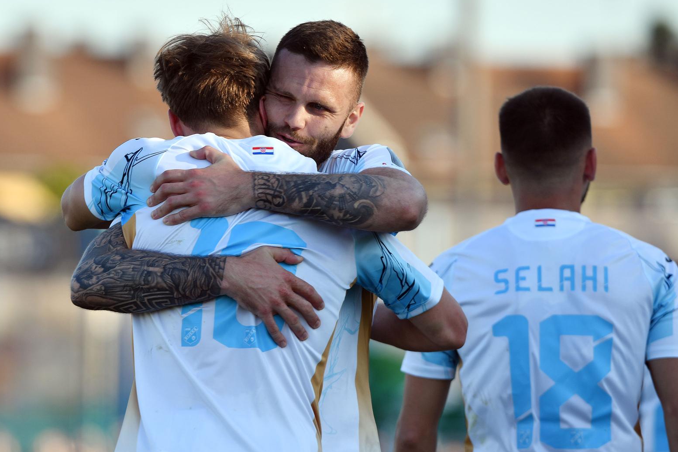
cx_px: 339
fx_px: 6404
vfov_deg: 4.0
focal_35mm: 340
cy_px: 229
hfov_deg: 6.1
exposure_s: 1/500
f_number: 5
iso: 125
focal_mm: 330
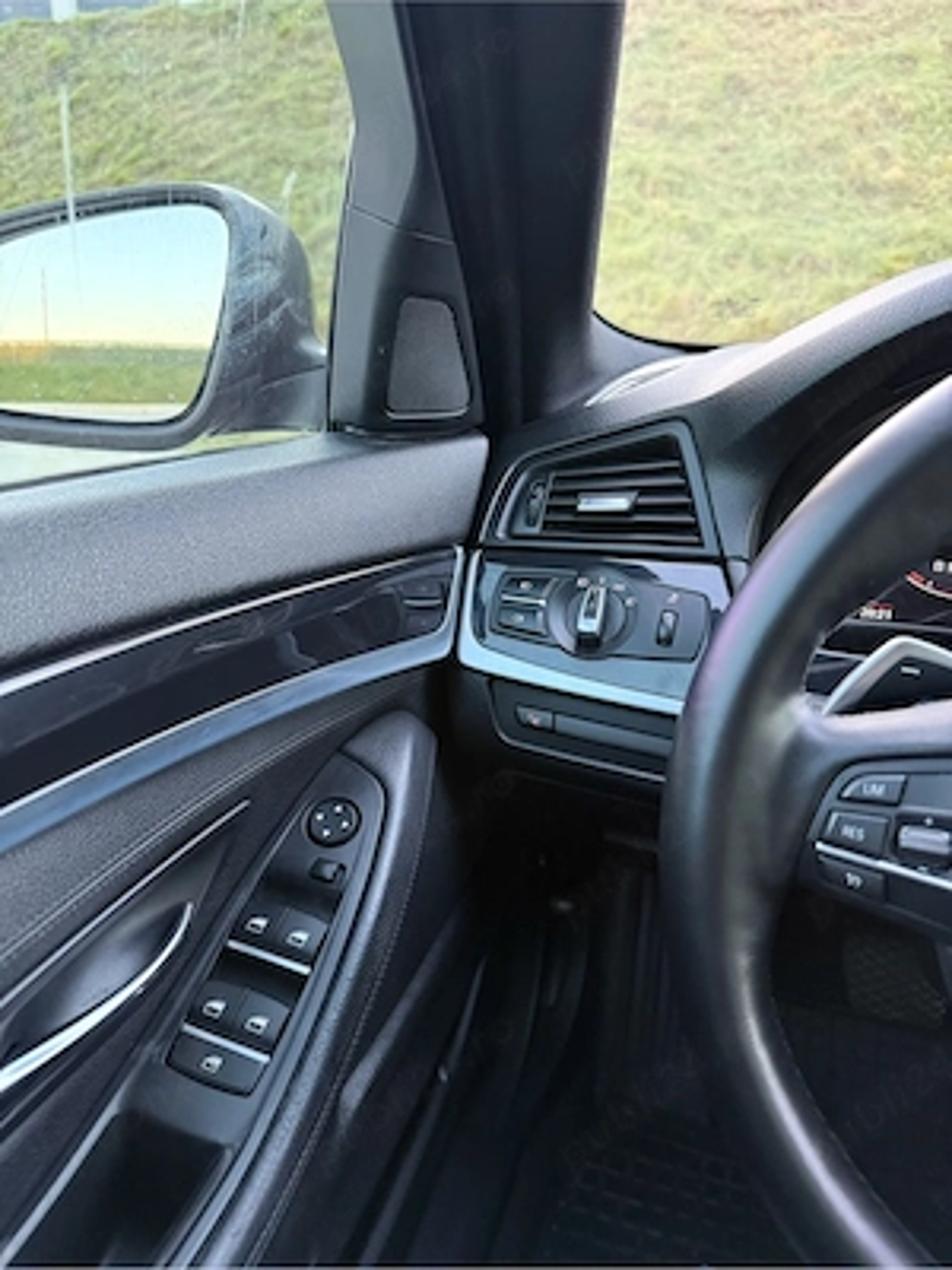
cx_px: 476
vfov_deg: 71.6
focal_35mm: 24
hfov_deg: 56.8
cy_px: 635
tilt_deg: -19.2
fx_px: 880
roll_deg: -1.2
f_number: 1.78
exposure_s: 1/60
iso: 640
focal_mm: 6.76
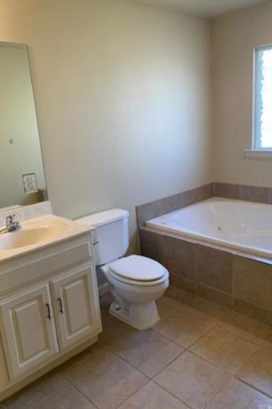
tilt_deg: -12.3
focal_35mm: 28
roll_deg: +3.3
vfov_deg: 65.5
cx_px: 139
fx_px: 317
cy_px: 200
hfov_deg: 46.4
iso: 64
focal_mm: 4.25
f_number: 1.8
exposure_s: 1/60
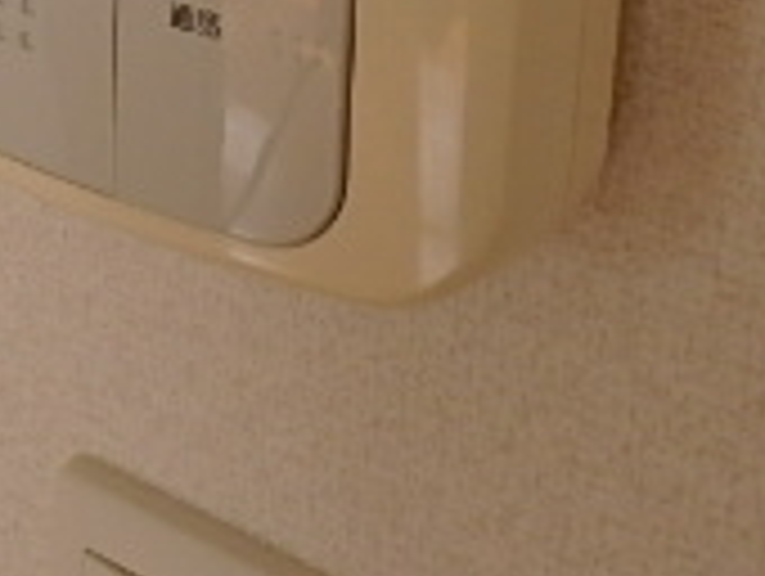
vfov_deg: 16.7
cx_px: -36
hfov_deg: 23.4
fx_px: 1748
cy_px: -324
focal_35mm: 79
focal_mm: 3.7
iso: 200
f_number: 3.5
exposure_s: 1/40
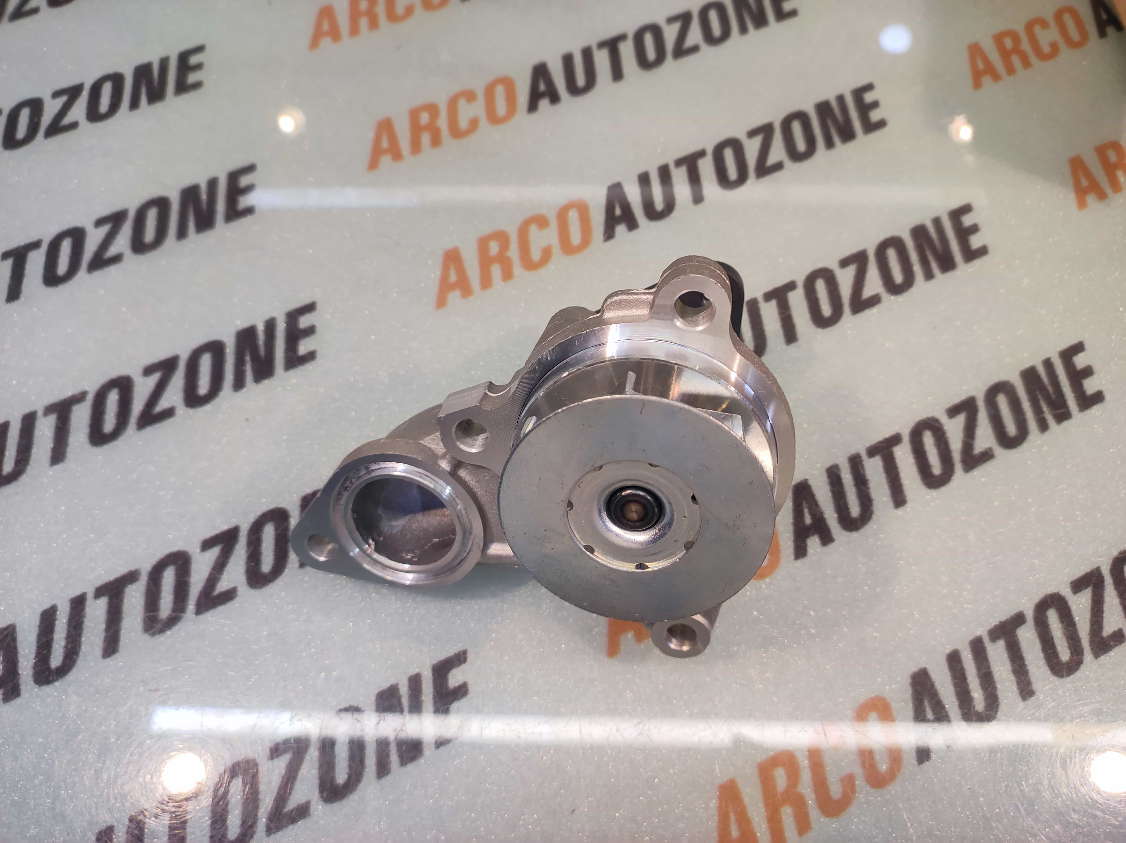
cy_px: 422
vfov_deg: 74.6
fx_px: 553
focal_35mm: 17
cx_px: 563
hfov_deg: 91.1
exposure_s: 1/33
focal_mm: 4.74
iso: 105
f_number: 1.79
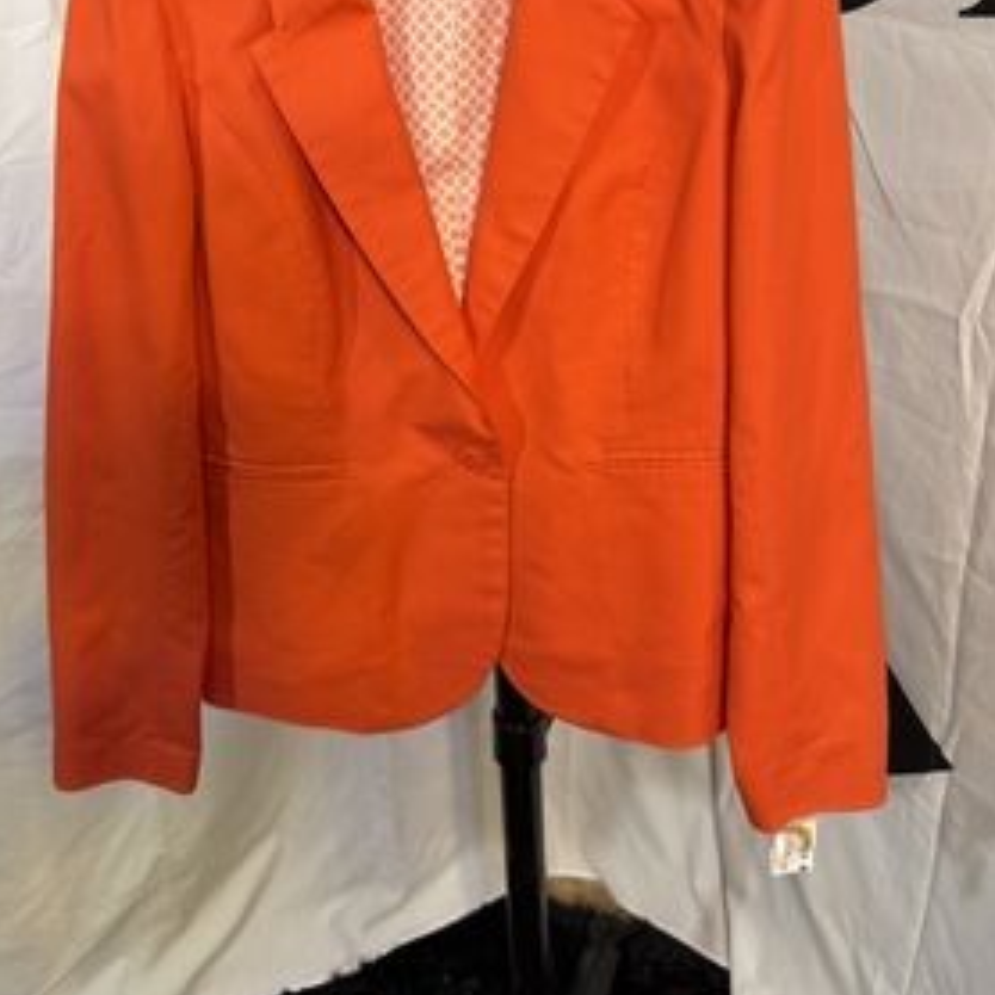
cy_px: 358
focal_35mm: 29
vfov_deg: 54.8
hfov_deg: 55.6
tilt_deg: -19.7
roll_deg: +2.0
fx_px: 943
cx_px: 496
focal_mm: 6.76
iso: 125
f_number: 1.78
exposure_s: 1/60
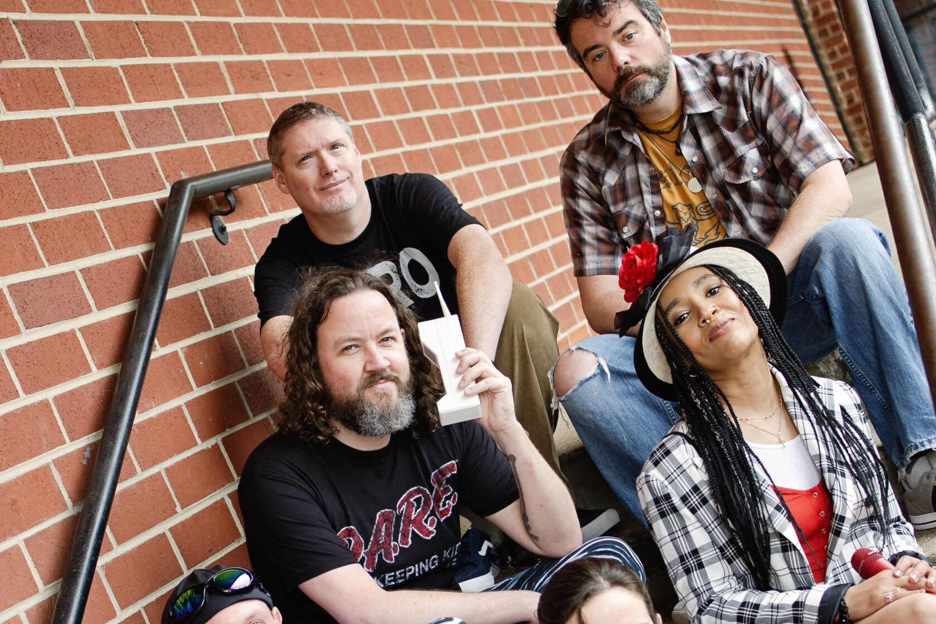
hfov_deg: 25.4
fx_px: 2073
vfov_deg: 17.0
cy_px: 509
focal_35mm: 80
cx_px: 468
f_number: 3.2
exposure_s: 1/160
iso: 200
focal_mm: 35
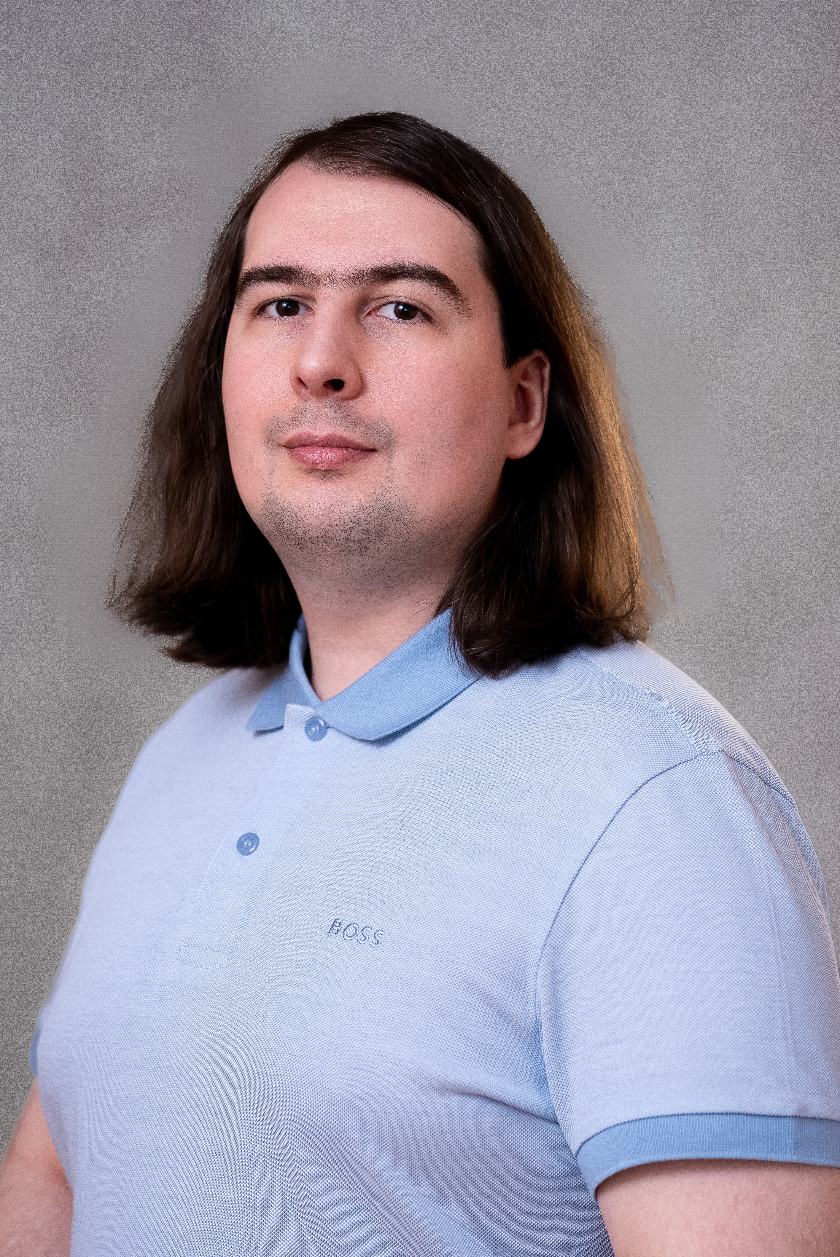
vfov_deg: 12.5
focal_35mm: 164
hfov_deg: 8.4
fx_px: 5732
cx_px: 420
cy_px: 628
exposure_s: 1/160
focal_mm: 164
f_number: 4
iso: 640
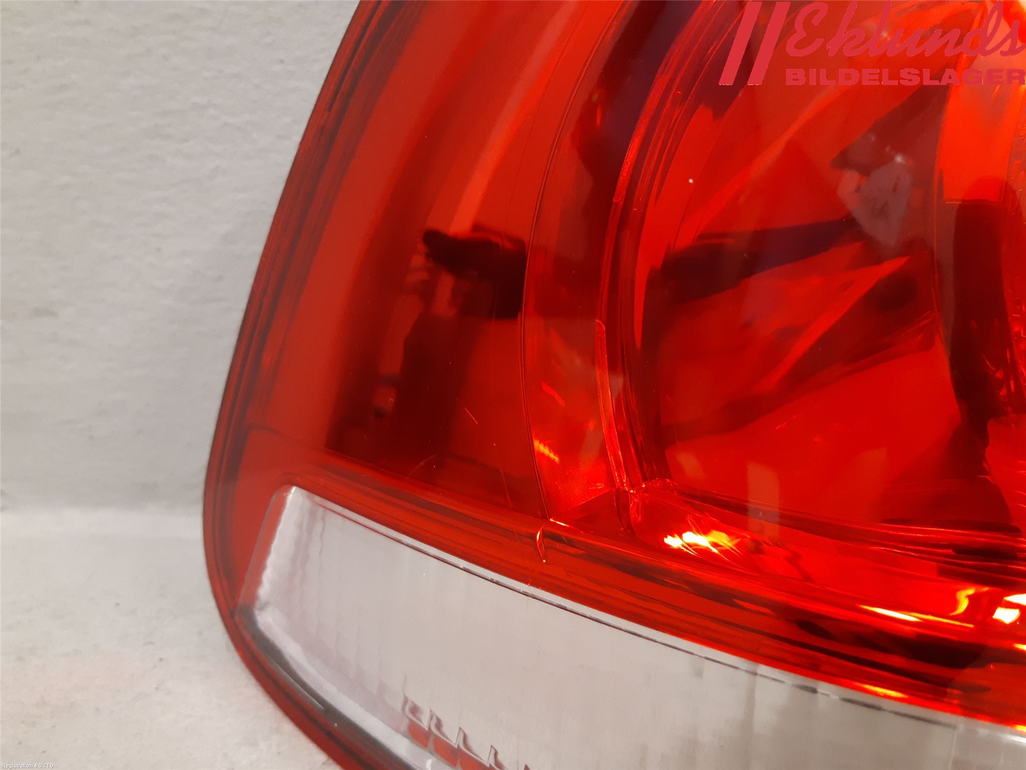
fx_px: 771
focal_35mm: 26
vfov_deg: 53.1
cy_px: 385
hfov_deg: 67.3
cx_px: 513
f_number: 1.7
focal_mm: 3.93
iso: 250
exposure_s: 1/33
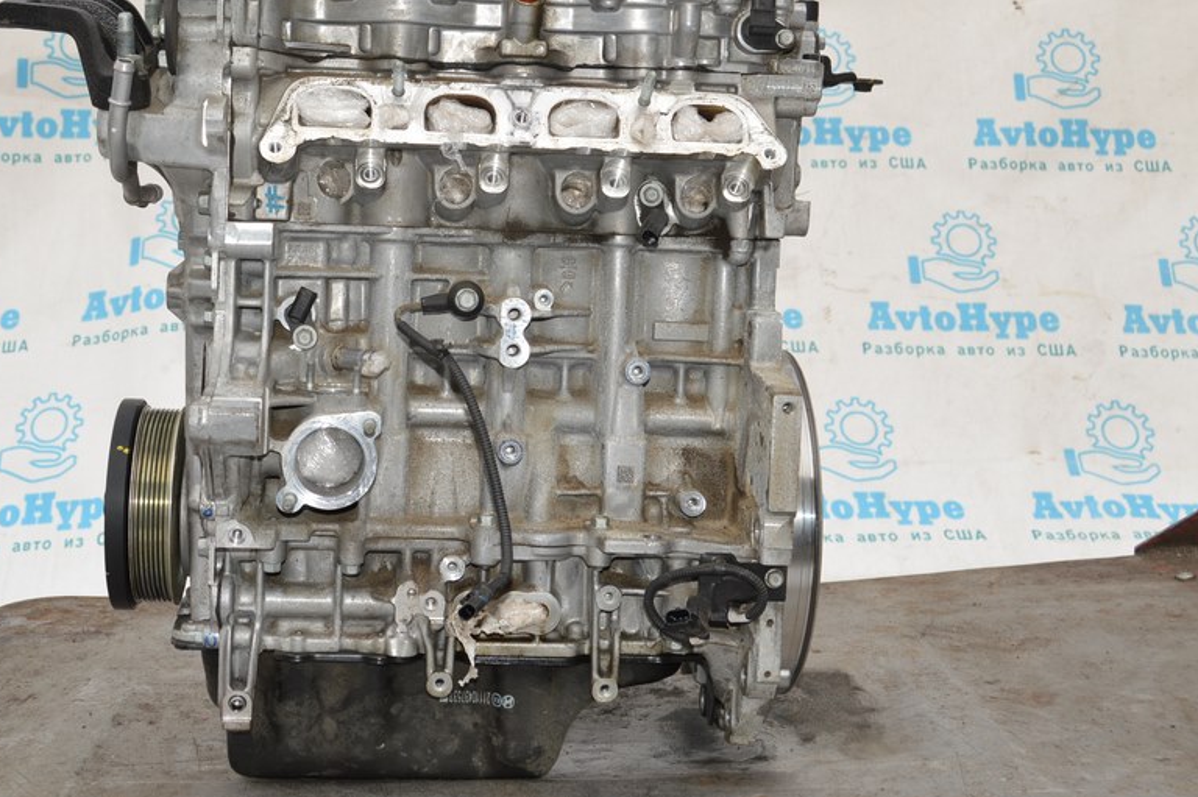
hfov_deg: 38.1
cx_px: 476
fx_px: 1729
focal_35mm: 52
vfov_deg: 25.9
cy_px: 303
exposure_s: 1/200
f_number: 7.1
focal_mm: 26
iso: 100
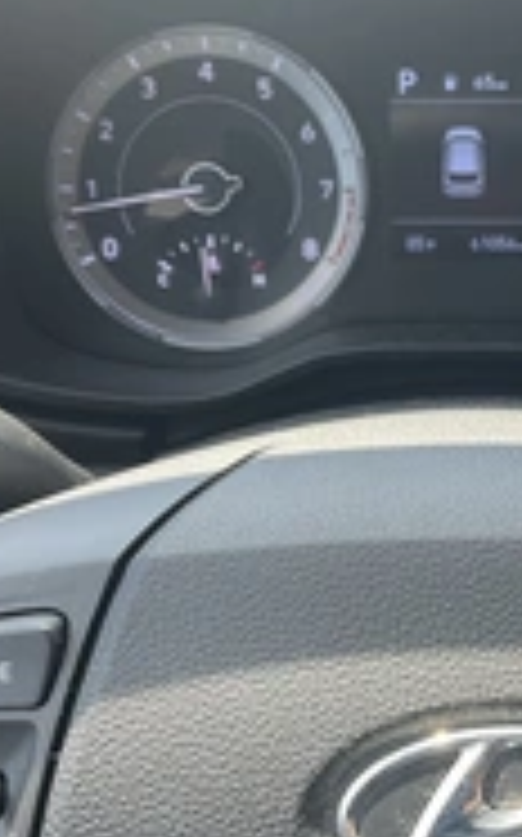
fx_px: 1505
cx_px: 472
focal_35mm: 66
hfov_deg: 19.3
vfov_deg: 31.0
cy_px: 477
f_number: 1.8
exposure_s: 1/122
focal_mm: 3
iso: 50
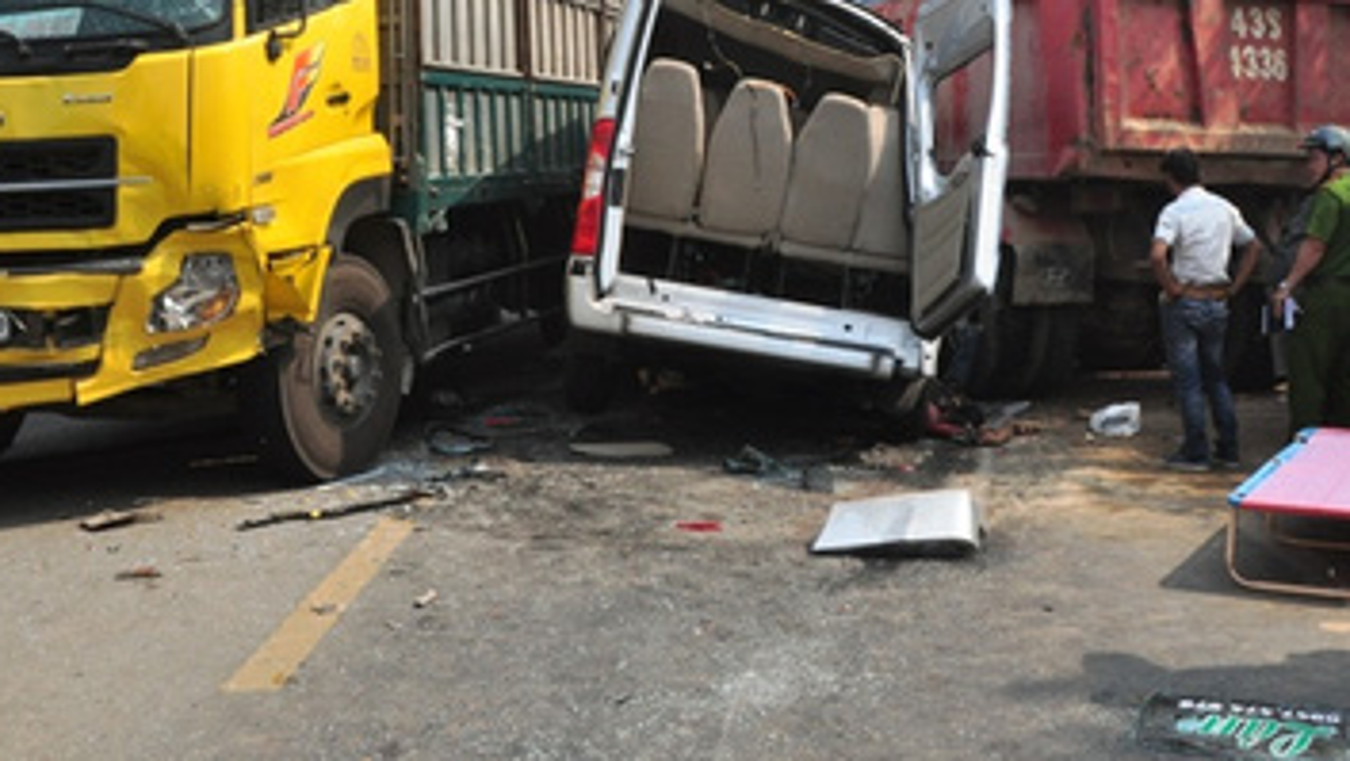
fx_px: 1719
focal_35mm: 48
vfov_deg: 24.5
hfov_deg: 42.8
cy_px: 134
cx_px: 769
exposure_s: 1/640
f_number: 13
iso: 800
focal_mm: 20
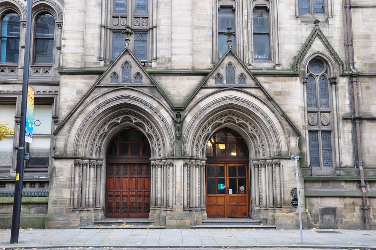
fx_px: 391
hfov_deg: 51.3
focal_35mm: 38
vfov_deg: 35.4
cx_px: 188
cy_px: 125
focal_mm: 25
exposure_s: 1/25
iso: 400
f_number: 7.1
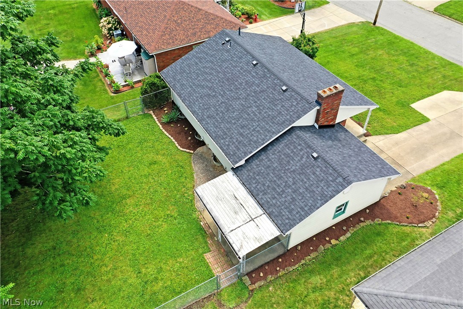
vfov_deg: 46.4
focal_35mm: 28
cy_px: 154
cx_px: 232
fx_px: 360
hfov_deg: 65.5
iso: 100
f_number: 5
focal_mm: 10.26
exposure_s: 1/200
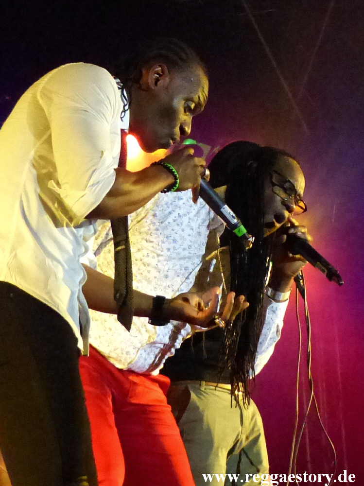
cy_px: 243
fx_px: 491
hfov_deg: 40.7
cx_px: 182
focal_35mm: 35
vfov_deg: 52.6
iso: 1600
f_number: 2.8
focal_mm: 6.3
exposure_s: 1/160
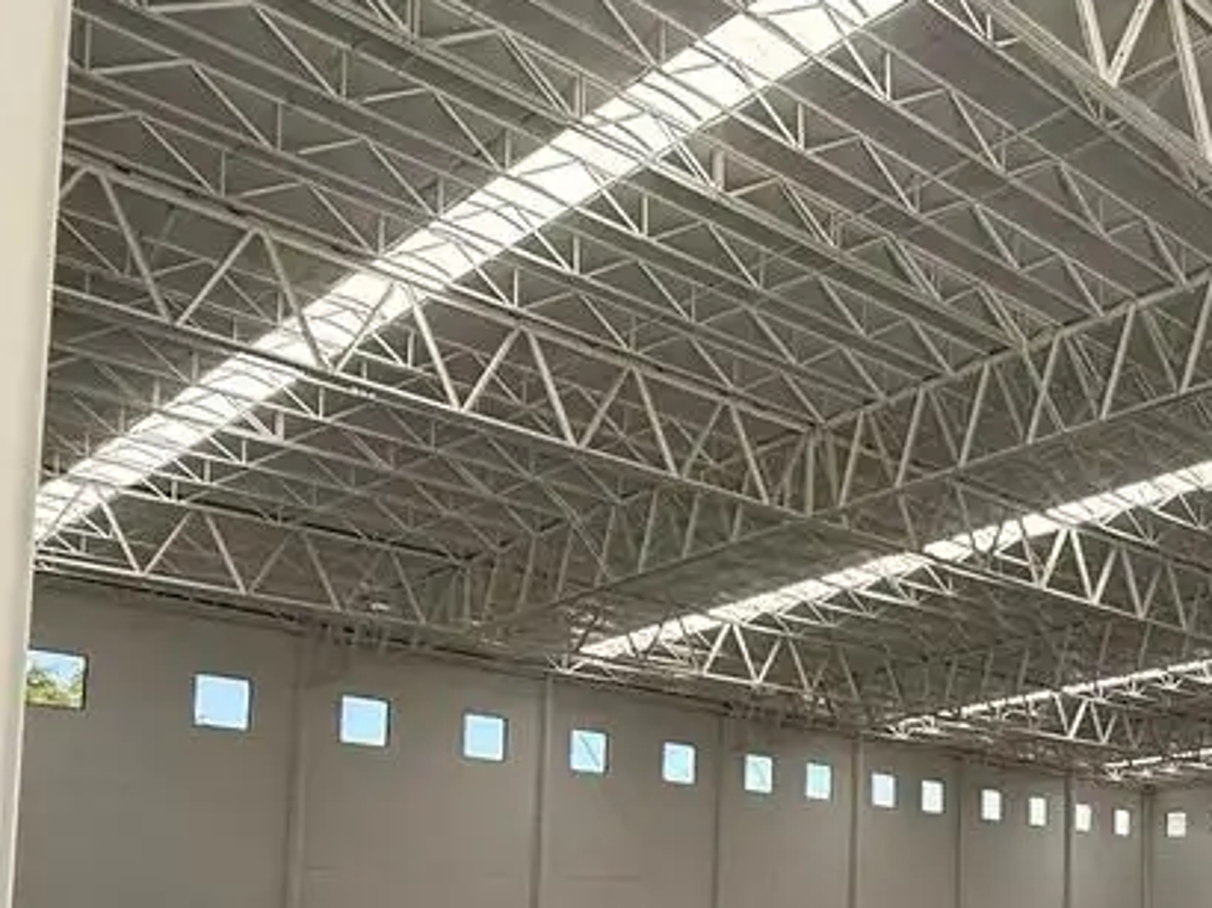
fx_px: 1435
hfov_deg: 40.3
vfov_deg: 33.0
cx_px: 1206
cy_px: 843
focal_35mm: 41
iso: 64
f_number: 2.2
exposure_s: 1/281
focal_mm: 2.22
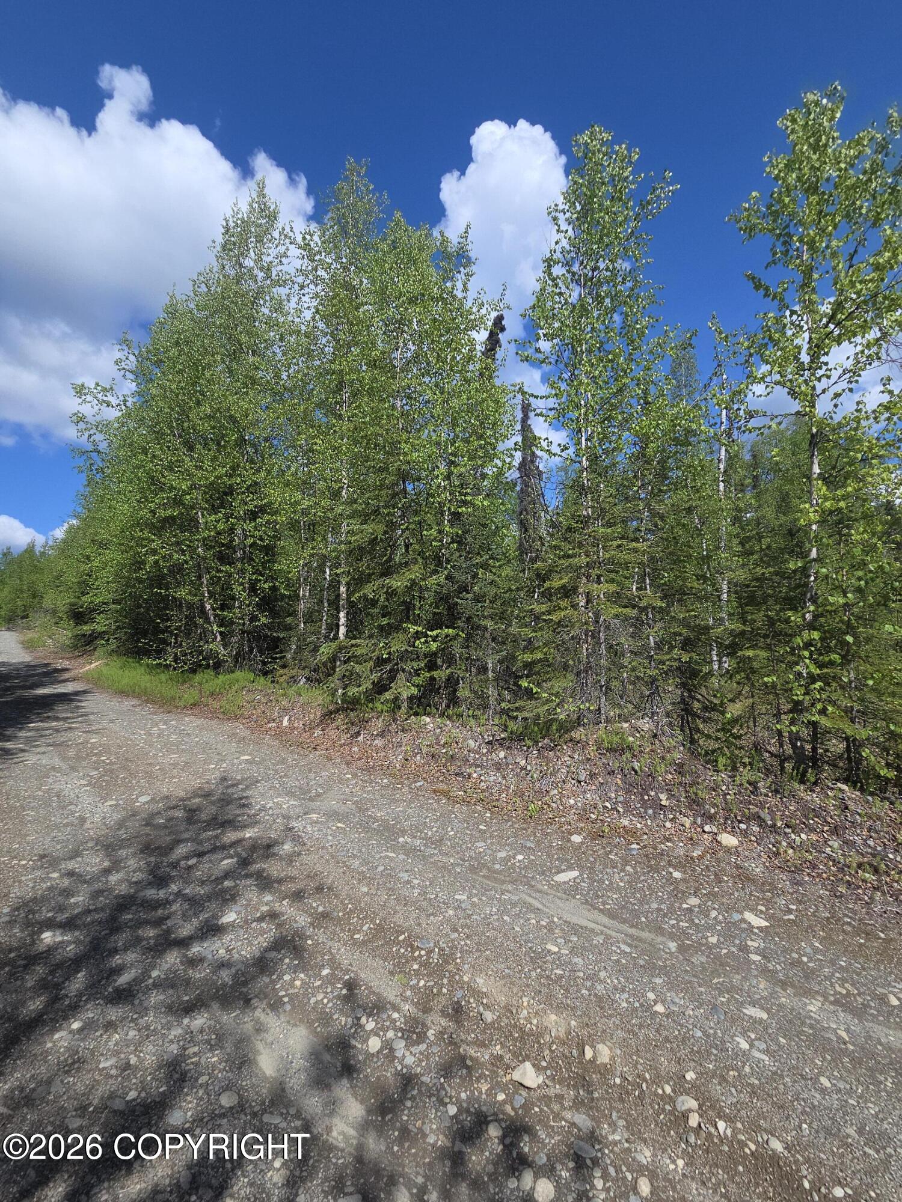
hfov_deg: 89.9
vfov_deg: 106.2
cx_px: 451
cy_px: 601
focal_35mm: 13
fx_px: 452
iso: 50
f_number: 2.2
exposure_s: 1/2134
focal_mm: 2.2
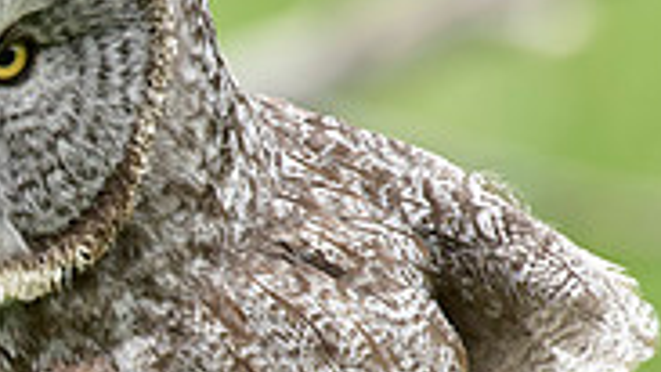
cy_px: 247
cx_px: -61
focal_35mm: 2818
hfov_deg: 0.8
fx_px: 49399
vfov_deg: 0.4
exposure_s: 1/320
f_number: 10
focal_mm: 850
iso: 800
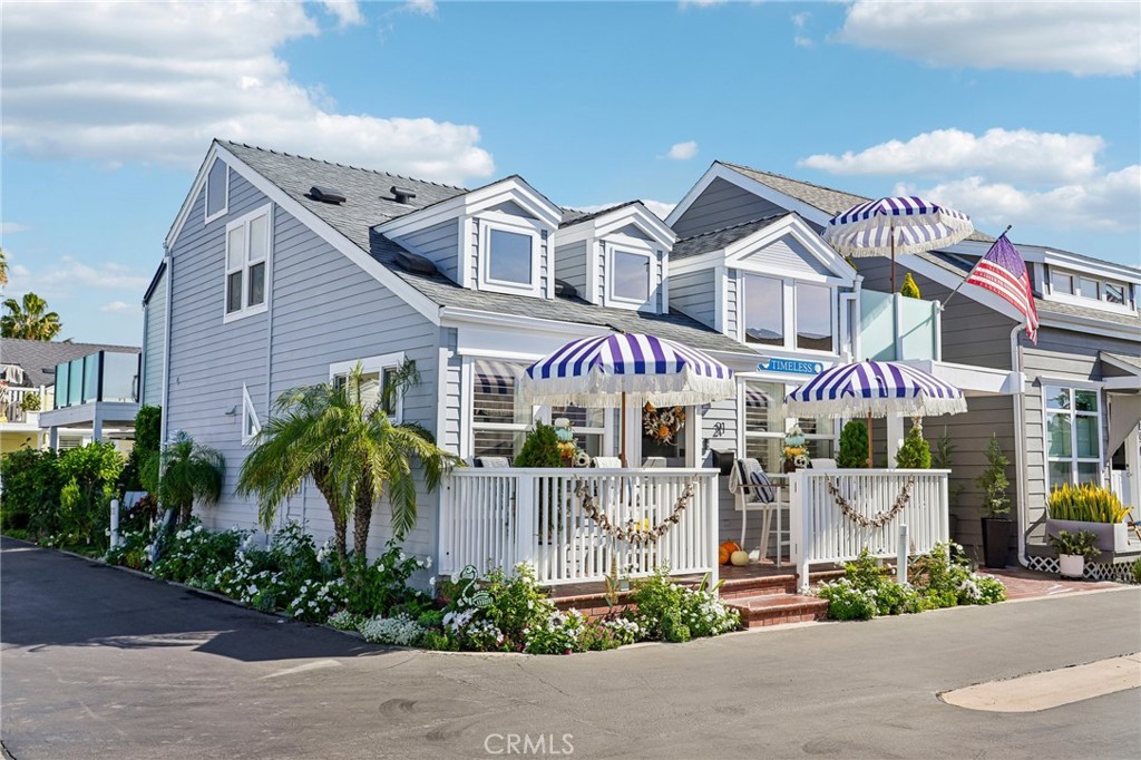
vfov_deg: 42.3
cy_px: 380
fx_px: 982
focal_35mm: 31
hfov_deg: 60.3
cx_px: 570
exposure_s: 1/400
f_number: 8
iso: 100
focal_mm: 31
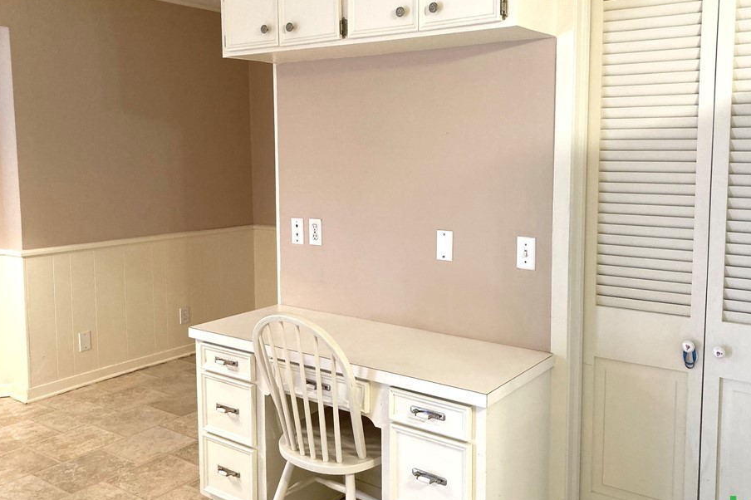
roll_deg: -0.9
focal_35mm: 33
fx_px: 688
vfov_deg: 39.9
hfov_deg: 57.1
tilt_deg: -5.3
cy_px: 218
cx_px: 420
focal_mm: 3.99
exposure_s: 1/60
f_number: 1.8
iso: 160
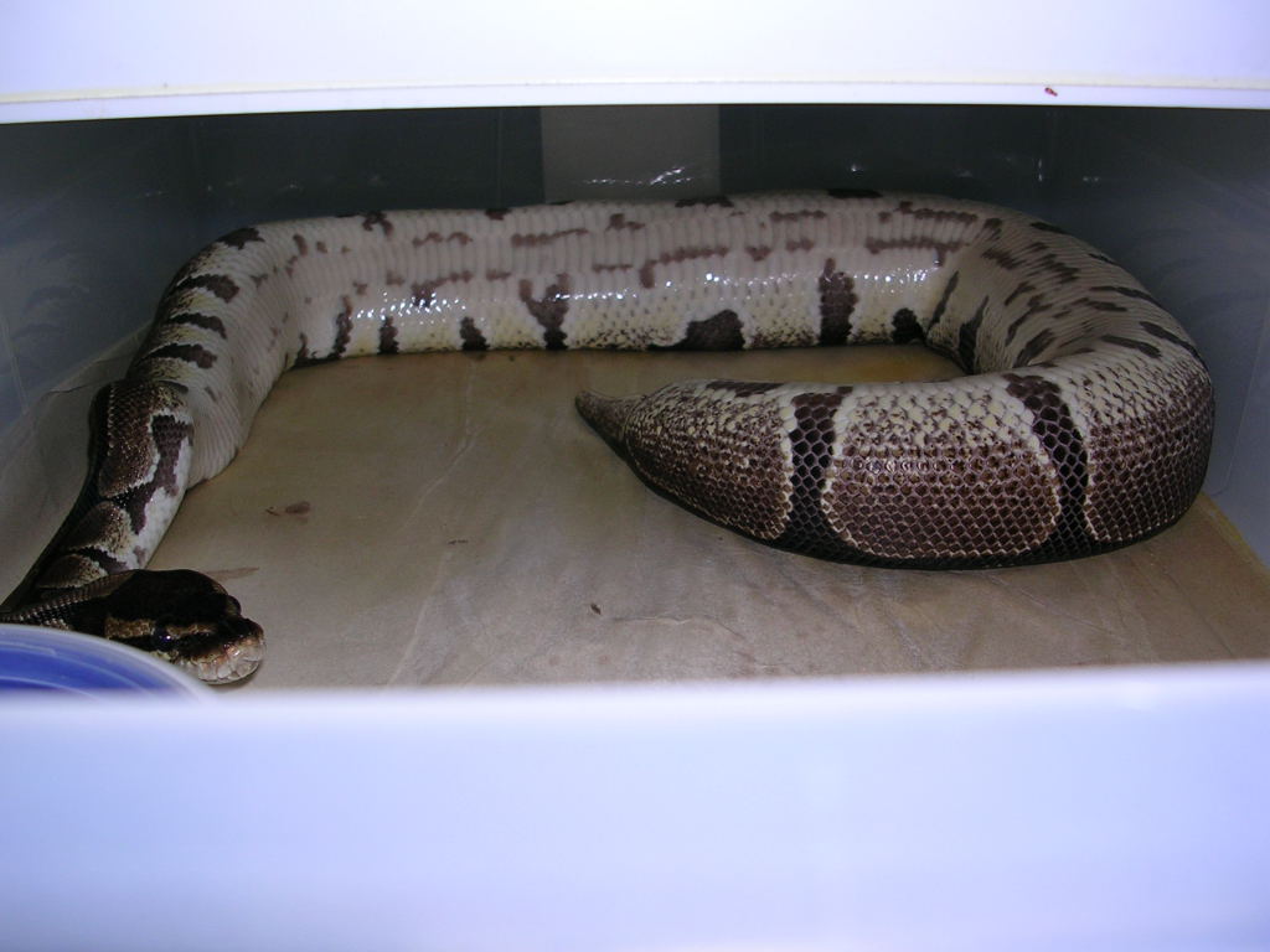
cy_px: 476
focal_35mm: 38
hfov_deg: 49.0
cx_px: 635
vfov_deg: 37.7
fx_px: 1394
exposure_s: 1/60.1
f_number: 2.8
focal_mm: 5.8
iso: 50
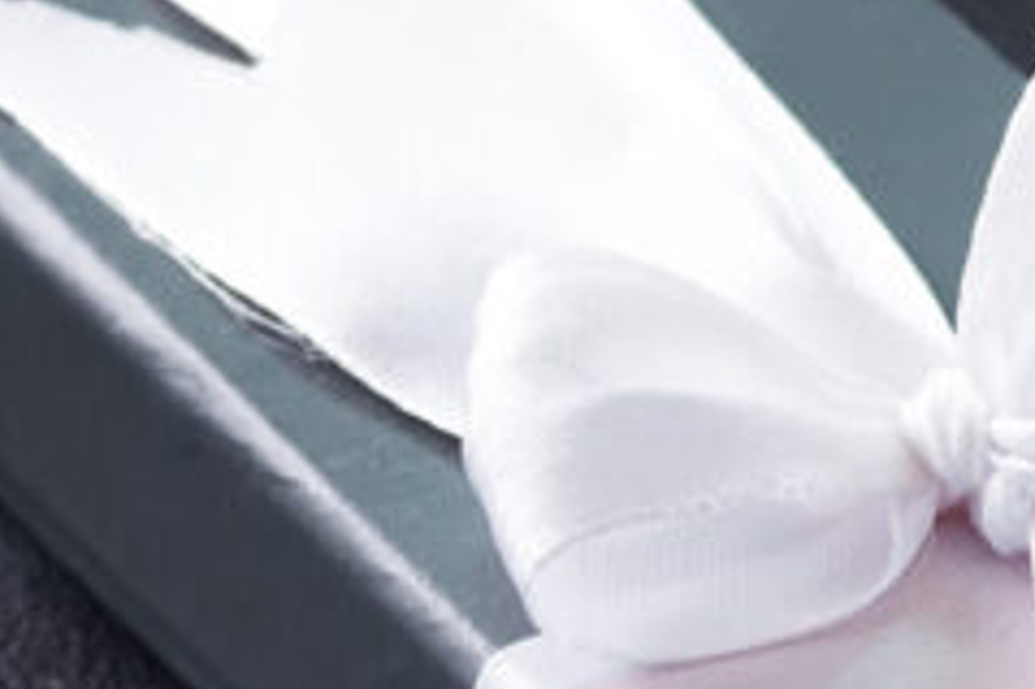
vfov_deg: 2.6
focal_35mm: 523
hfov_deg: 3.9
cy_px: 338
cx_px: 2070
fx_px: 15025
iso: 100
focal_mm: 100
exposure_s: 1/40
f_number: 13
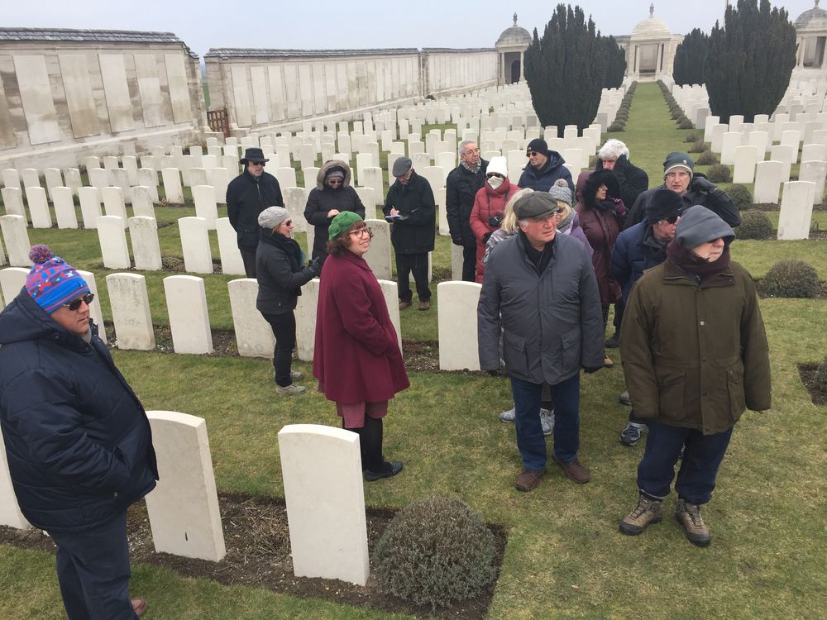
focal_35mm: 29
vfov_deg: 48.2
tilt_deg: -20.3
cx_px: 414
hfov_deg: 61.7
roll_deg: +5.4
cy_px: 310
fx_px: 693
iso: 32
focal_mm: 4.15
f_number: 2.2
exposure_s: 1/648
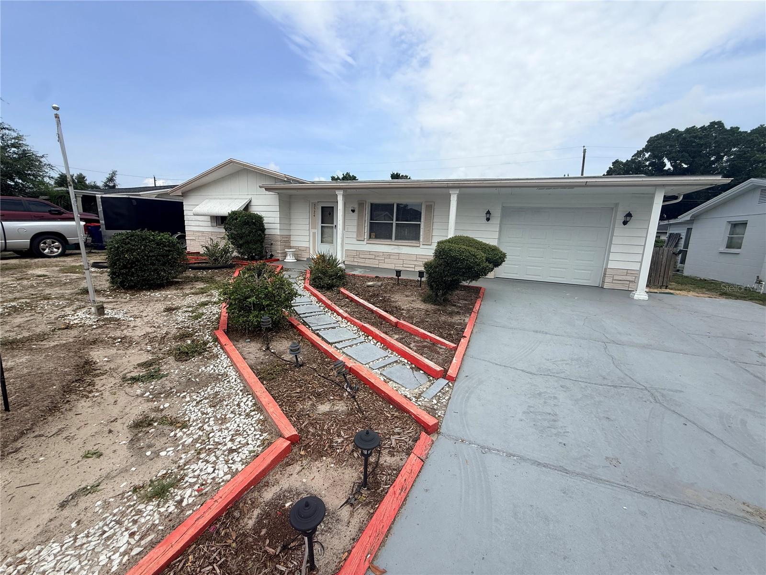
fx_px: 310
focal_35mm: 14
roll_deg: -2.0
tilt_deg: -10.0
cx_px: 383
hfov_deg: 102.1
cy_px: 288
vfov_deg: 85.7
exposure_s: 1/2024
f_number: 2.2
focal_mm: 2.22
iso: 50
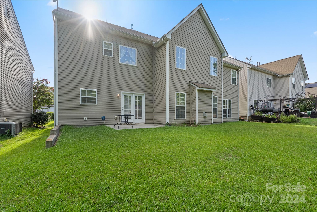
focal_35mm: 16
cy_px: 106
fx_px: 141
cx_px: 158
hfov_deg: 96.7
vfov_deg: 73.7
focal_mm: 16
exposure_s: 1/500
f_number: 8
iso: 1000
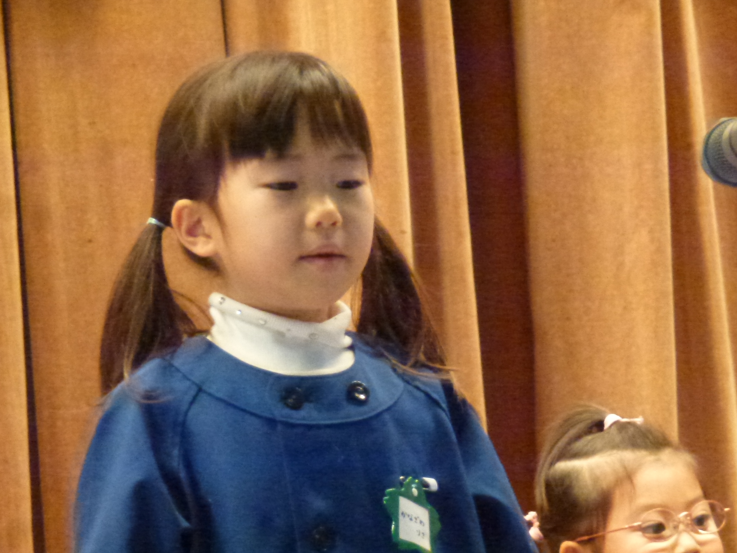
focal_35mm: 482
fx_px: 10262
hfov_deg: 4.1
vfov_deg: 3.1
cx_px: 391
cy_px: 308
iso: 1600
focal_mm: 68.8
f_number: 5.9
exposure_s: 1/25
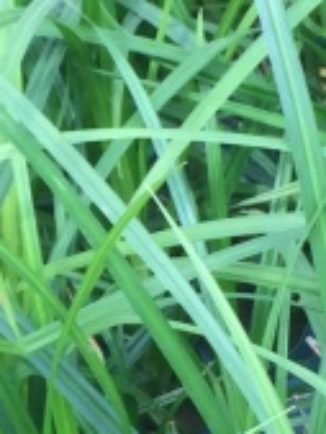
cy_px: 369
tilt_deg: -42.5
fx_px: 2295
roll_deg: +3.4
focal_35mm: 183
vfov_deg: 10.8
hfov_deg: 8.1
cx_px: -15
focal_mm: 4.15
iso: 32
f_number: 2.2
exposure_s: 1/223
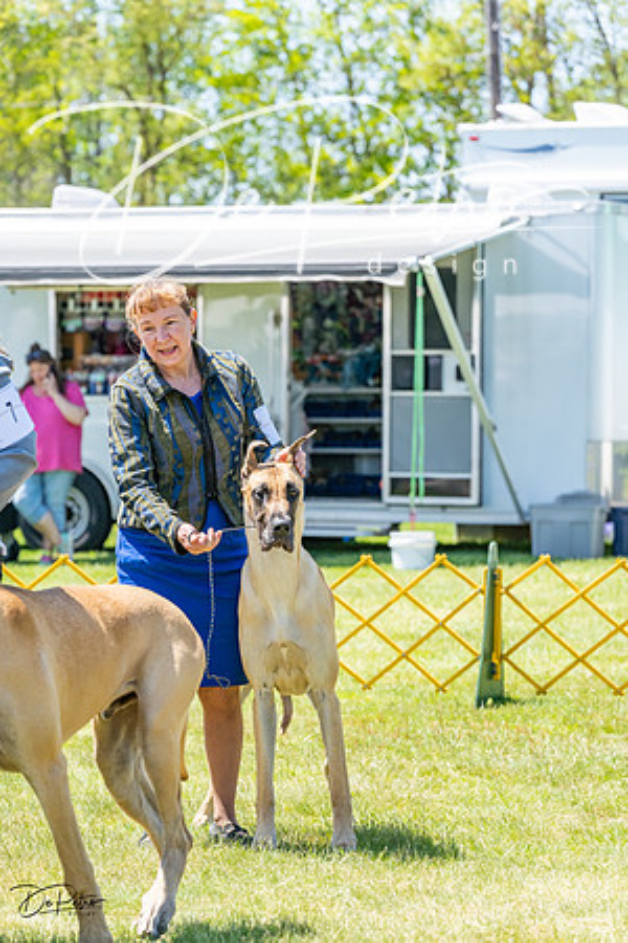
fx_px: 3977
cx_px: 314
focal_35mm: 152
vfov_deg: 13.5
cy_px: 472
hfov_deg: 9.0
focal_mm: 152
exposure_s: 1/2500
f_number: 6.3
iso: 1250
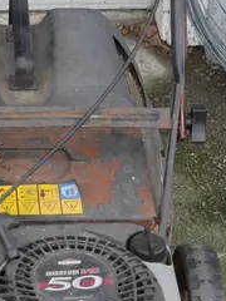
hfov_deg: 8.6
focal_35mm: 171
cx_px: 15
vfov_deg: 11.6
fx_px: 1489
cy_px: 184
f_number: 5
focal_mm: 20
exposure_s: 1/125
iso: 200
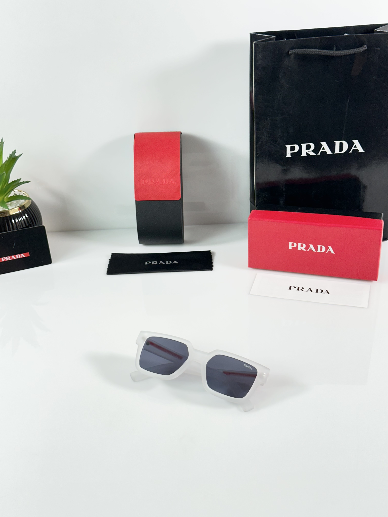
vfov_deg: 39.7
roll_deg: +2.9
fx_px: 717
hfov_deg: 30.3
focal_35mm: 48
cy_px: 258
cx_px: 194
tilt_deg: -30.6
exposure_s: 1/100
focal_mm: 6.86
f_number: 1.78
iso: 100
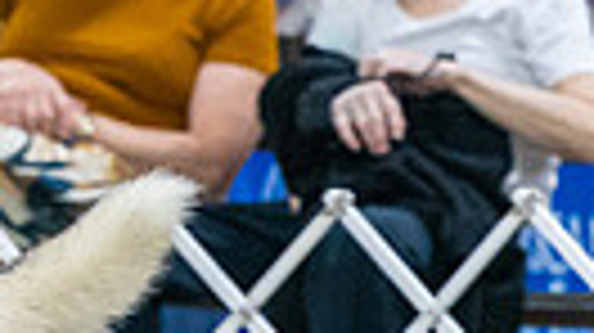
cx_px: -648
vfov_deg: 1.3
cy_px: 160
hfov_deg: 2.3
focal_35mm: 920
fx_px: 14479
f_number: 3.2
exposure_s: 1/250
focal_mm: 200
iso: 6400
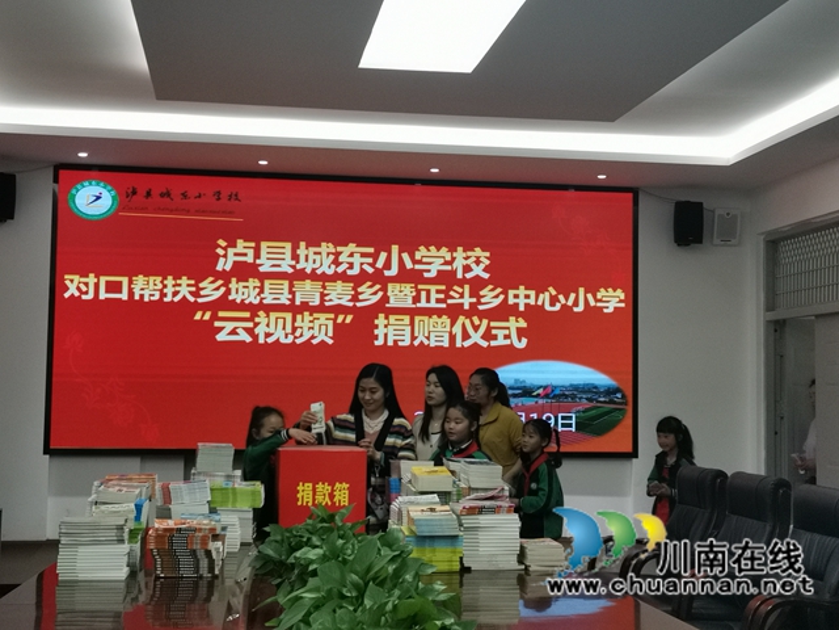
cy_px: 315
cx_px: 420
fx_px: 1260
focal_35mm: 52
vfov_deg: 28.0
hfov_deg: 36.8
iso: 160
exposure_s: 1/100
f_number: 1.8
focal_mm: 4.75
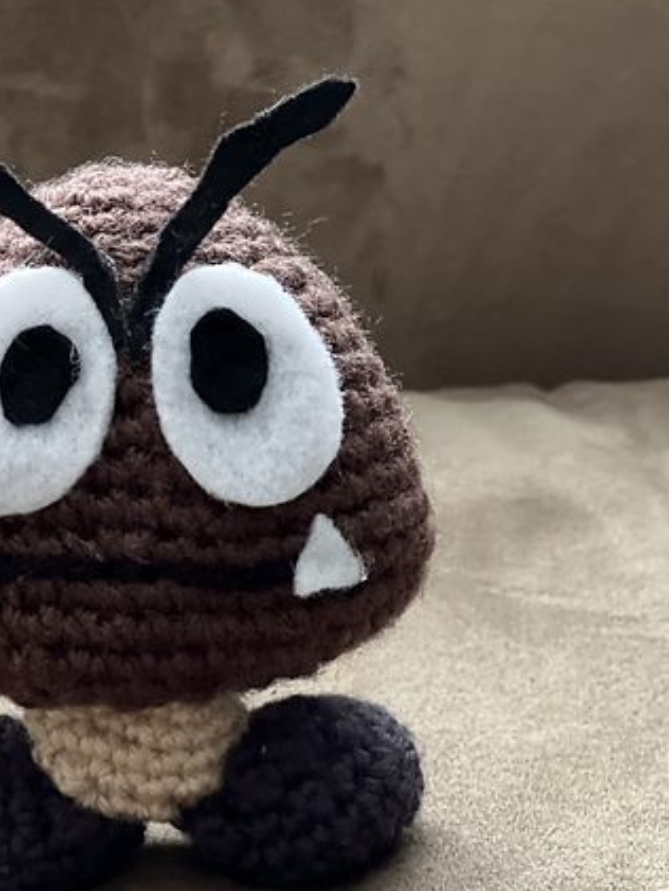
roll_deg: +2.0
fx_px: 3013
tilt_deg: -19.7
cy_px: 523
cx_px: 167
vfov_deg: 16.8
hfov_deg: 12.6
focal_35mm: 117
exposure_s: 1/15
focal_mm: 9
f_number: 2.8
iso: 500
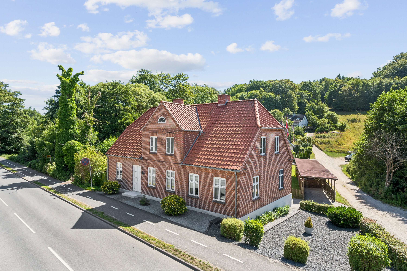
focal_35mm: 22
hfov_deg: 78.6
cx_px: 204
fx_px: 249
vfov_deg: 57.2
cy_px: 136
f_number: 8
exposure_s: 1/500
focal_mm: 22
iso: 320
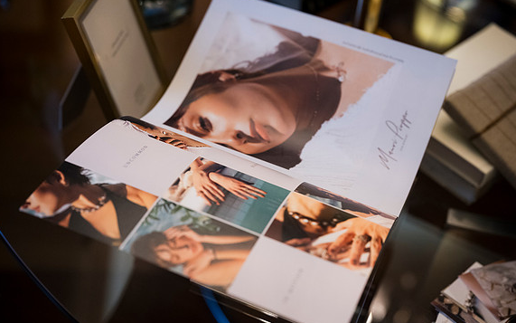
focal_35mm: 57
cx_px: 258
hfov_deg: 35.7
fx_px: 802
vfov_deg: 22.8
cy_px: 162
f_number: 2.2
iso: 1400
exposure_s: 1/200
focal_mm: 55
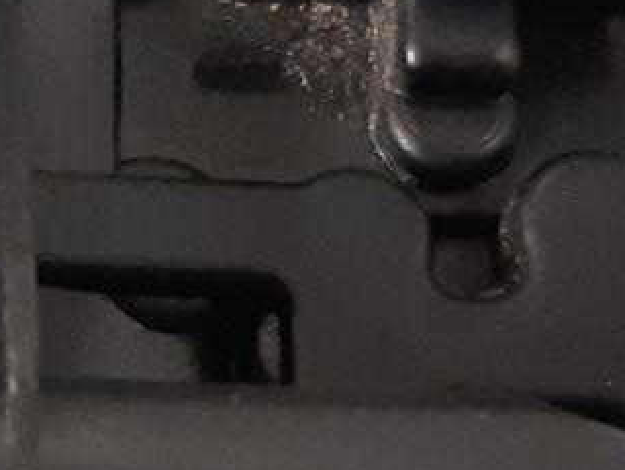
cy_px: 627
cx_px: -27
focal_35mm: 174
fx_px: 3144
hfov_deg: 11.2
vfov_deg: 8.4
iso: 250
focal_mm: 3.93
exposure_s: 1/33
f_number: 1.7
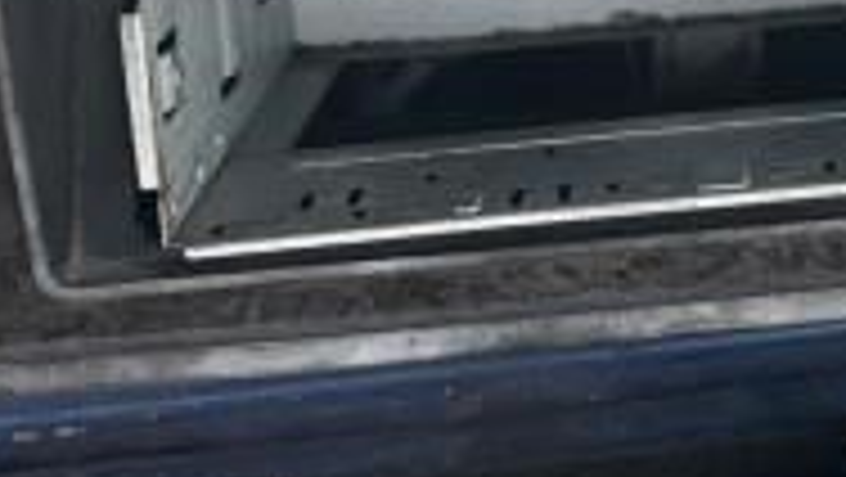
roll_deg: -3.2
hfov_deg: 17.2
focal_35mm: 111
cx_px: 1310
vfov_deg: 10.7
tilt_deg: -23.7
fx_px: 2491
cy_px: -158
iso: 50
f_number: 1.78
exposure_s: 1/121
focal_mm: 6.86
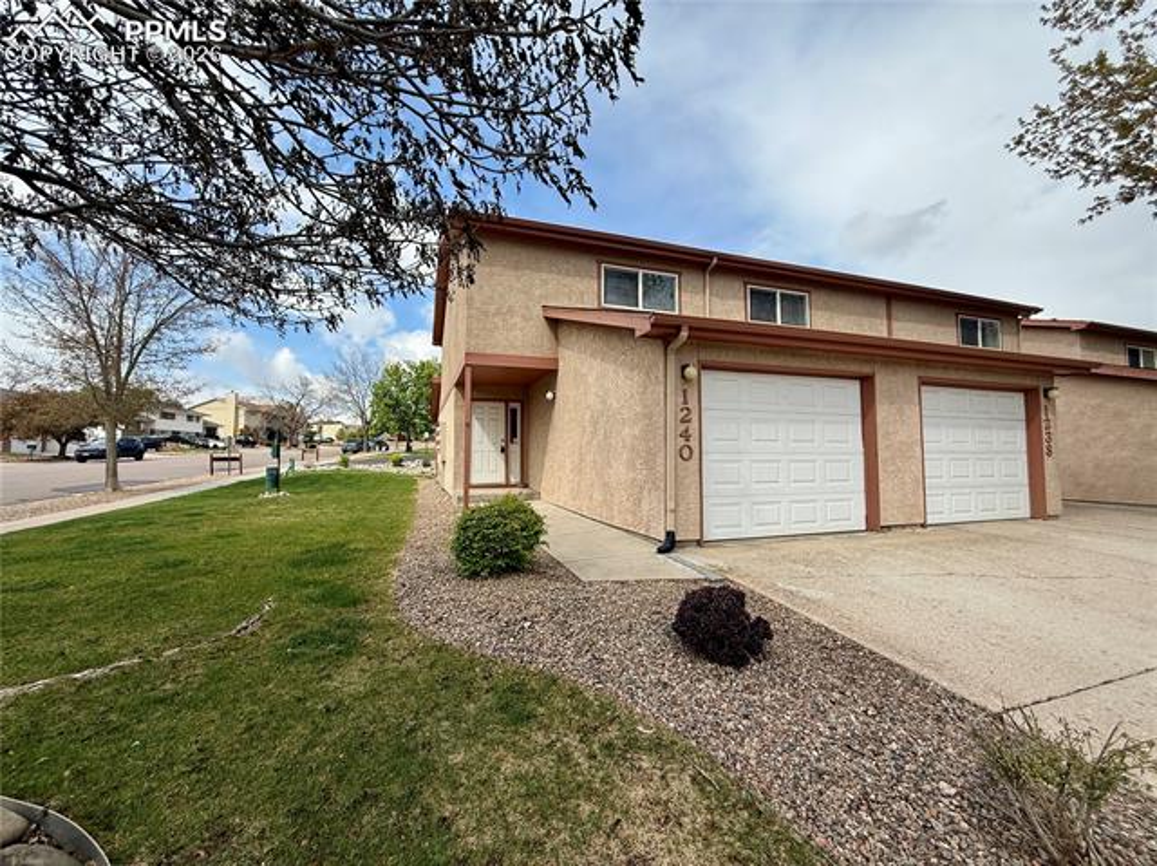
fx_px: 468
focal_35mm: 14
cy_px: 433
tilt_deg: +4.6
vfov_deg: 85.6
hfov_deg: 102.1
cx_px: 578
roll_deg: +0.8
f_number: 2.2
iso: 50
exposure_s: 1/1189
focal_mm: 2.22
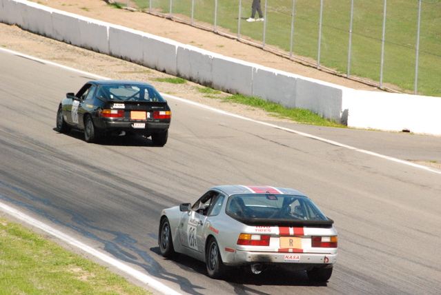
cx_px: 220
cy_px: 148
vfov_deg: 4.6
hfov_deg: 6.9
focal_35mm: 300
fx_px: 3680
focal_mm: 200
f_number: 11
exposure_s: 1/4000
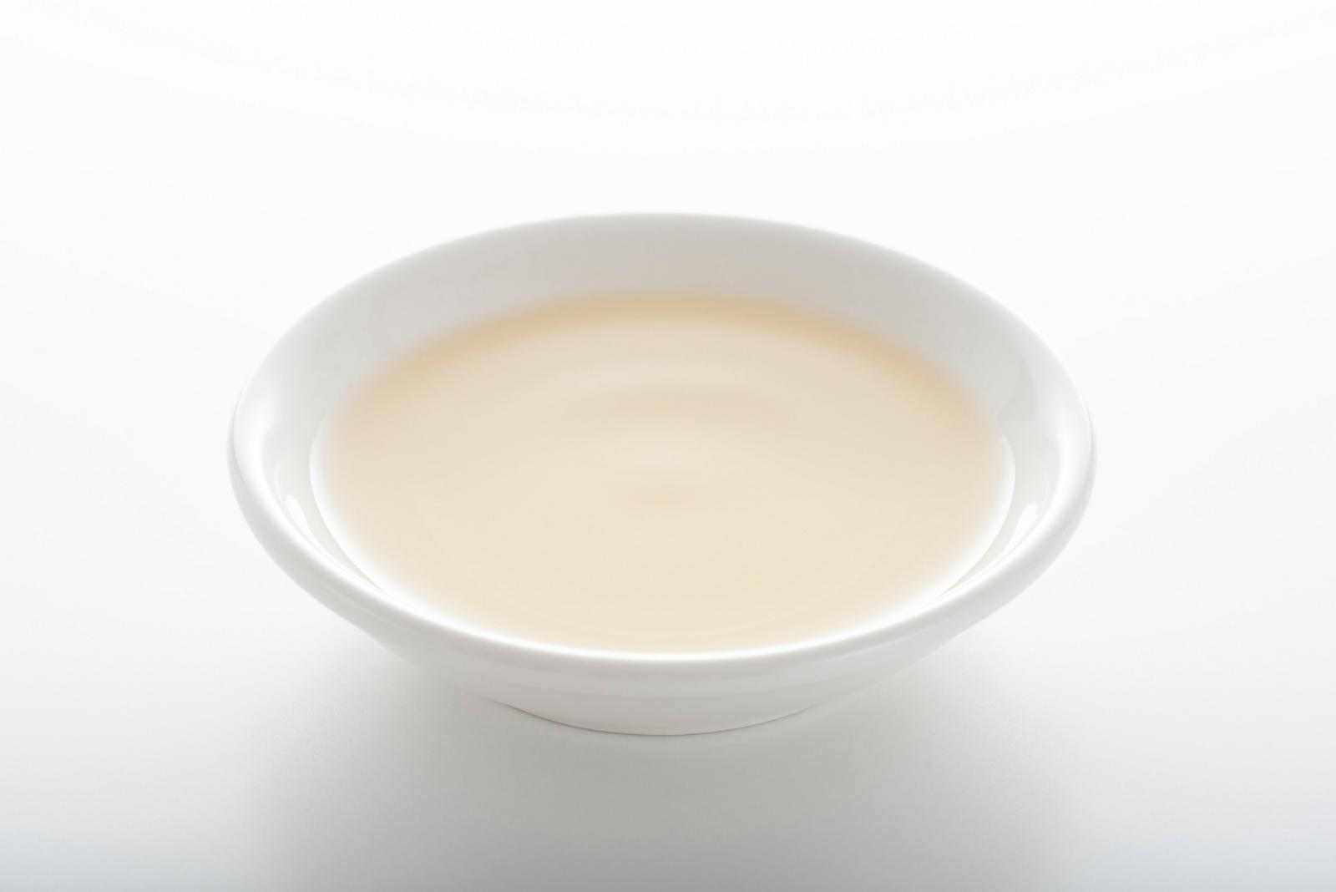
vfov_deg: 16.1
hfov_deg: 23.9
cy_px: 446
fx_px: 3155
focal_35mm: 85
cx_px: 668
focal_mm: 85
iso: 100
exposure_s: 1/250
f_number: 13
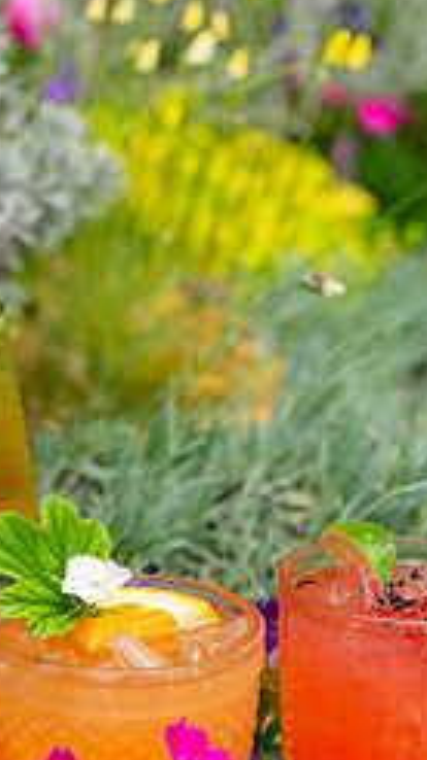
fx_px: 1936
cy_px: 572
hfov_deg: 12.6
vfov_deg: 22.0
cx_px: 167
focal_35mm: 96
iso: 200
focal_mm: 50
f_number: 4
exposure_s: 1/250
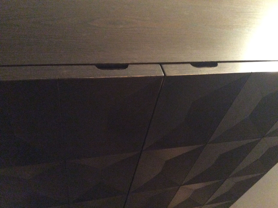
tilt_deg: -46.9
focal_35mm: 32
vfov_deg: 44.1
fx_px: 257
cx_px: 139
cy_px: 104
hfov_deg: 56.9
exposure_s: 1/17
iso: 640
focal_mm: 3.3
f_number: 2.4
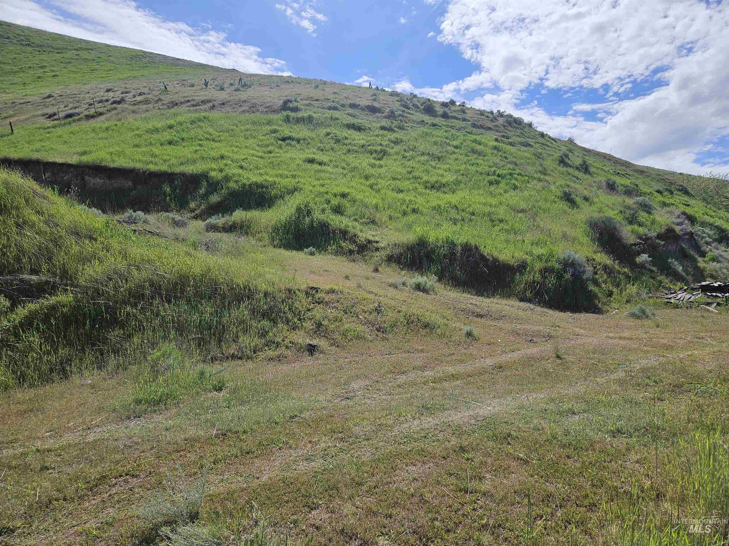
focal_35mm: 23
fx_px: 484
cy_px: 273
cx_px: 364
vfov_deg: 58.9
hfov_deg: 73.9
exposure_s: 1/3493
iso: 25
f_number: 1.8
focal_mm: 5.4
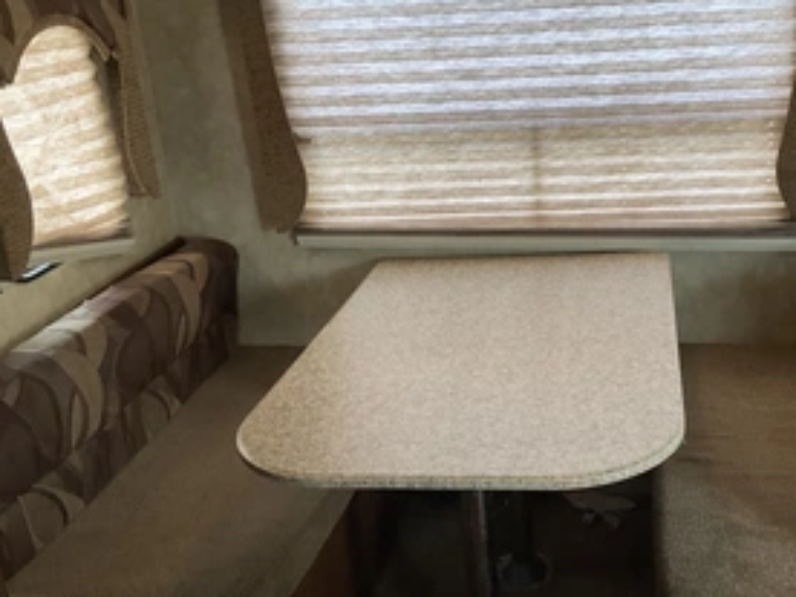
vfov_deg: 34.3
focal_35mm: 42
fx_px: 966
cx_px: 513
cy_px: 309
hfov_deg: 44.3
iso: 100
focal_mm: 3
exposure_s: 1/60
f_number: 1.8
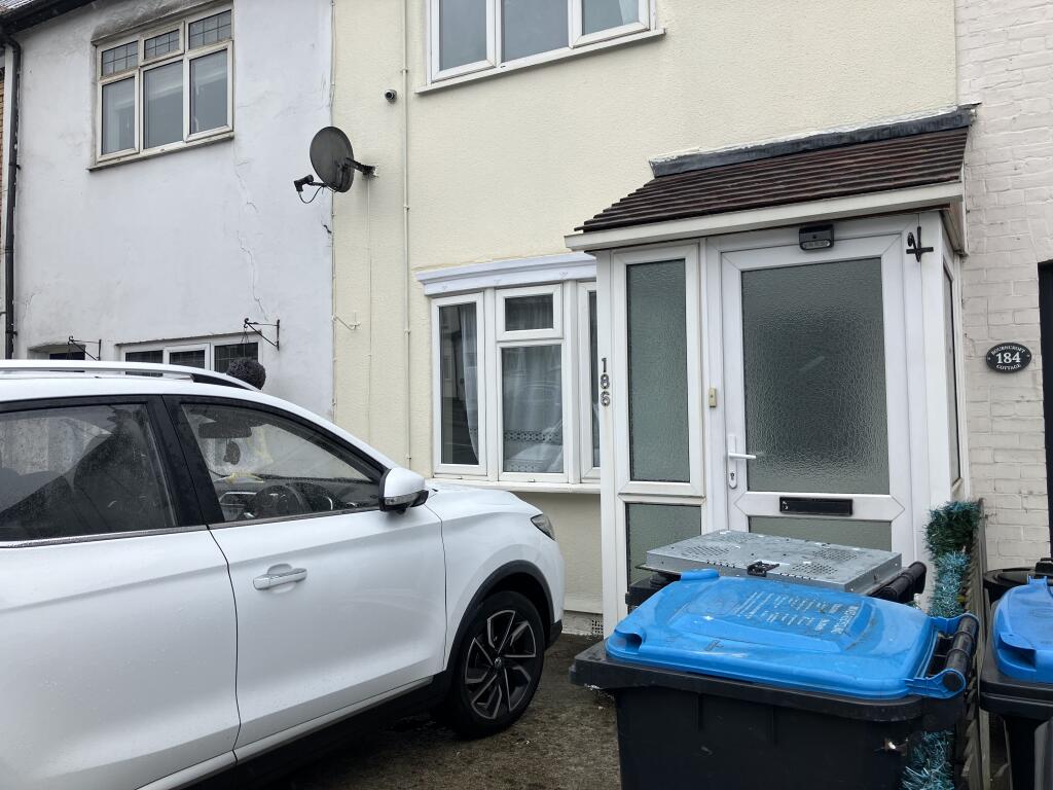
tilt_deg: +2.5
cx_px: 526
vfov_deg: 49.7
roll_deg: +0.8
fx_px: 852
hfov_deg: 63.4
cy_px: 395
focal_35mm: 28
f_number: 1.8
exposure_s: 1/433
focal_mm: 3.99
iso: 32
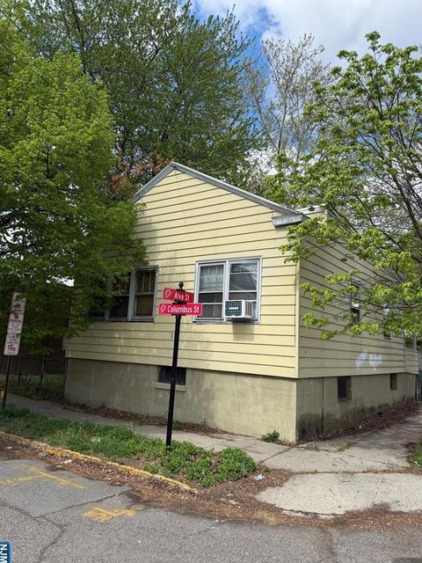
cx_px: 215
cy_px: 283
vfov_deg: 69.4
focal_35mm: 25
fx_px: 406
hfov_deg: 54.9
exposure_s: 1/3145
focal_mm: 6.76
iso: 80
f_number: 1.78
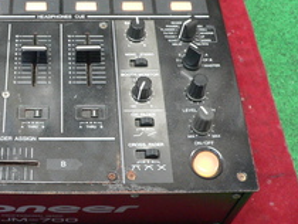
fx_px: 560
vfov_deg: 22.2
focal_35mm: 65
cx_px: 38
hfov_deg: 28.8
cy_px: 35
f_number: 2.8
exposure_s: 1/10
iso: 200
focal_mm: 6
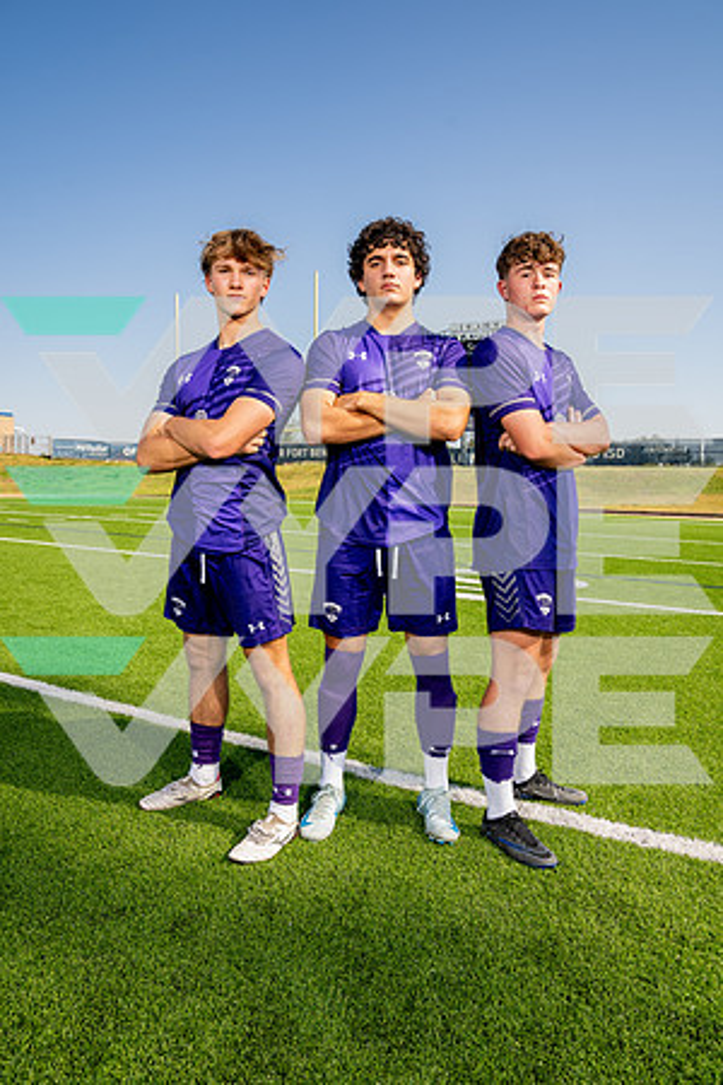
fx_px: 723
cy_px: 542
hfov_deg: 53.1
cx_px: 362
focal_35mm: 24
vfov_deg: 73.7
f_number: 7.1
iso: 50
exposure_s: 1/125
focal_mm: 24
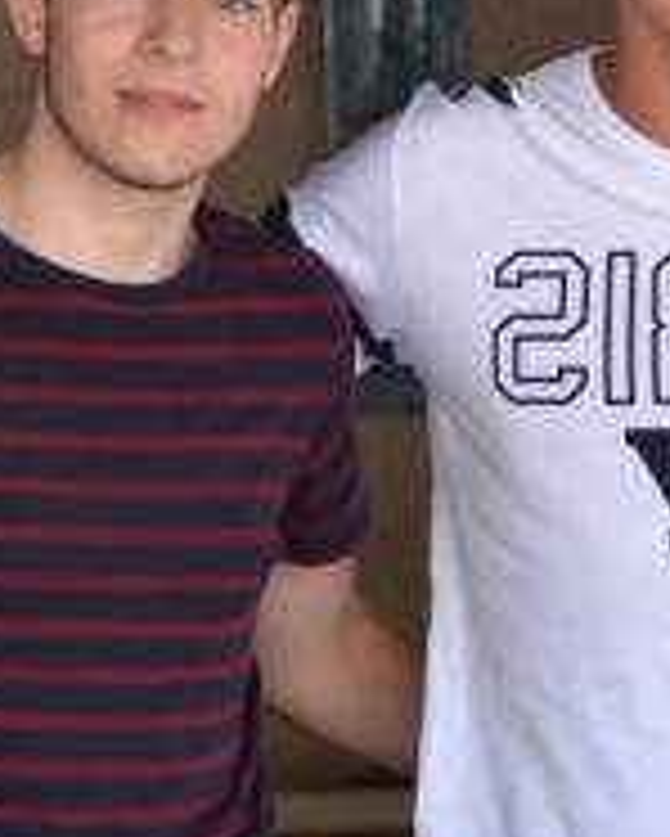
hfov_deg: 5.6
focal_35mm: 275
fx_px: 6802
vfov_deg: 7.0
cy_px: 306
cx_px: 661
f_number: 4.5
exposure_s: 1/80
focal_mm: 55
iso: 400
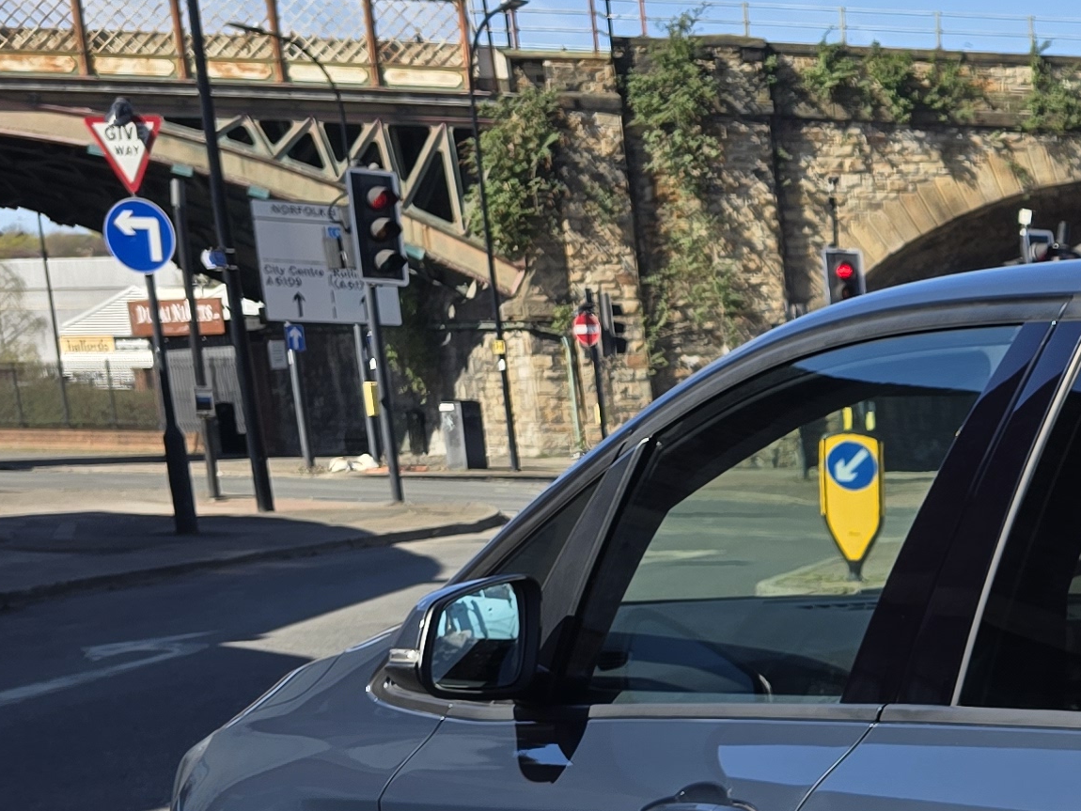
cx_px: 1764
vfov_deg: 17.1
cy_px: 1122
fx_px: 2499
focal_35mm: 80
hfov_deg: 19.9
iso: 12
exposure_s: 1/481
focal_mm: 6.3
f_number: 1.7
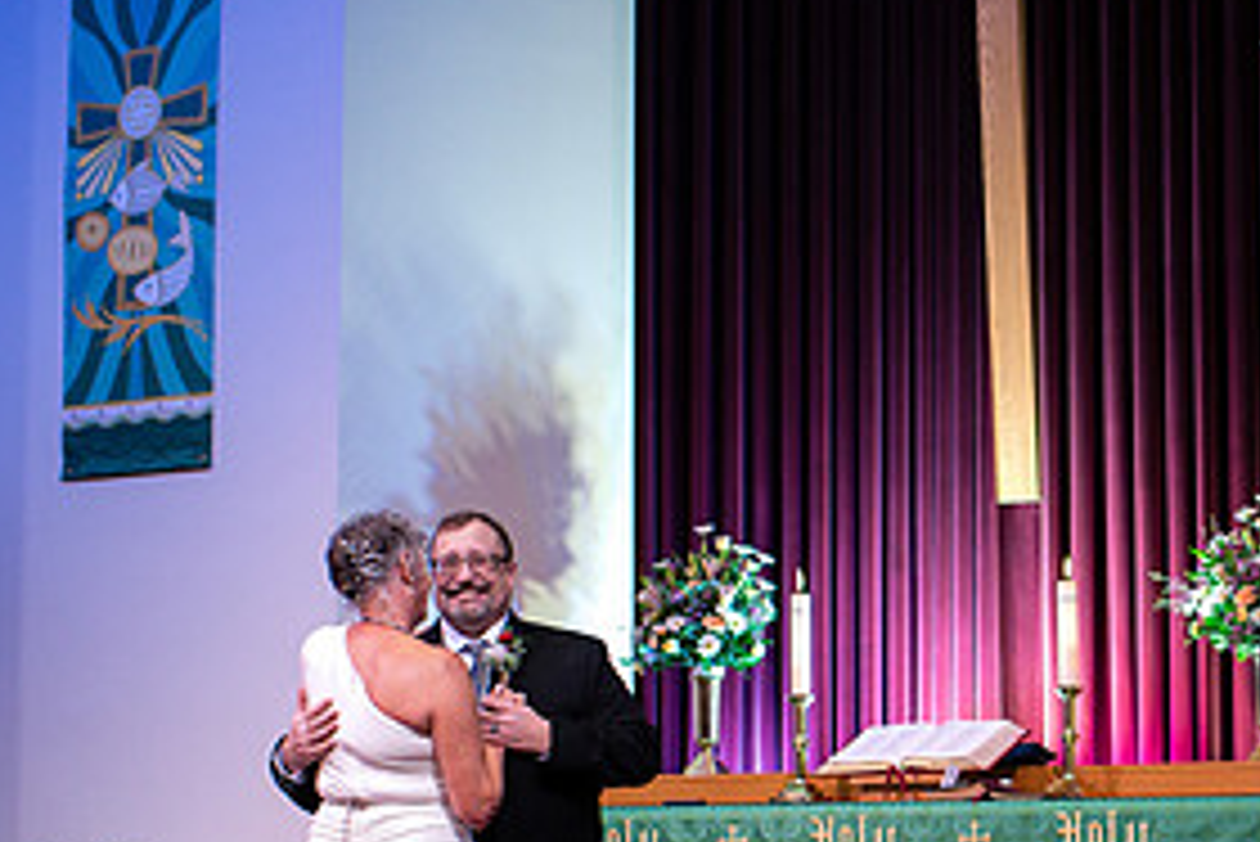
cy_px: 613
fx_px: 2801
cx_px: 1159
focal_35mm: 80
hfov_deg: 24.5
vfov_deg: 17.0
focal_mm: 35
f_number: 2
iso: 1000
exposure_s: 1/320
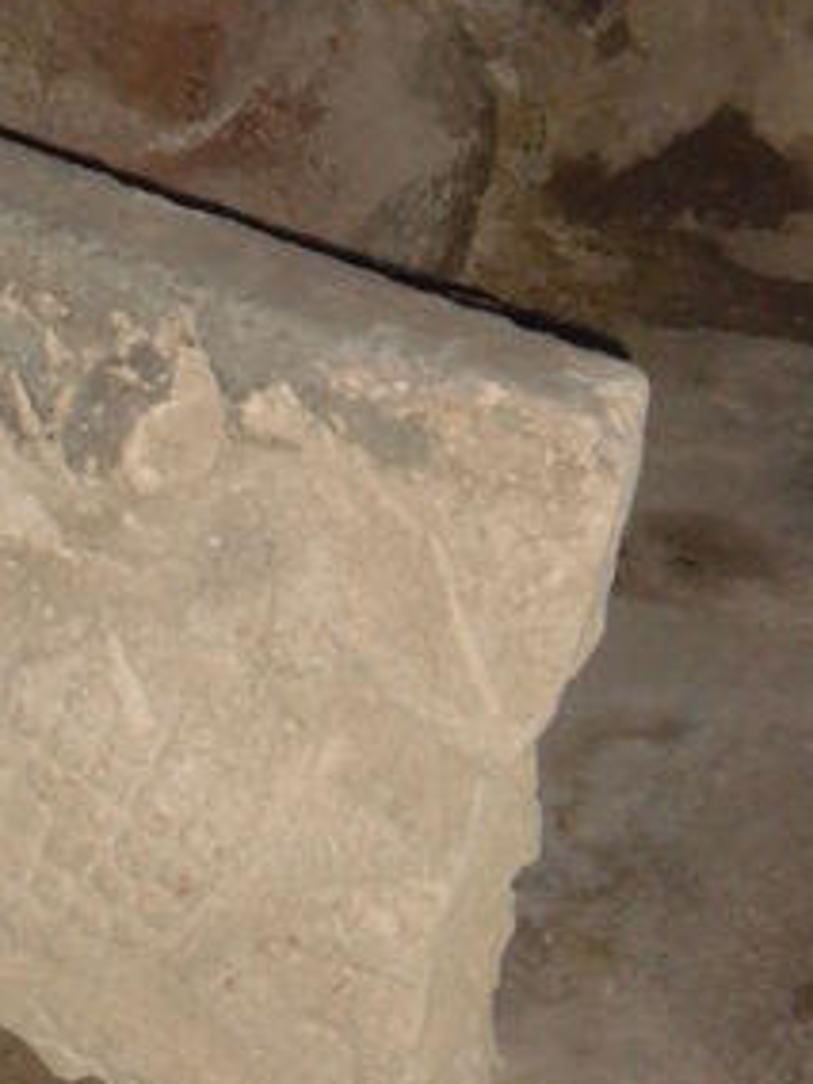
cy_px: 408
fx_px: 3445
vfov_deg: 17.9
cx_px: 263
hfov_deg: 13.4
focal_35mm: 110
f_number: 4.7
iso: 400
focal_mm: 13.02
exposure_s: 1/60
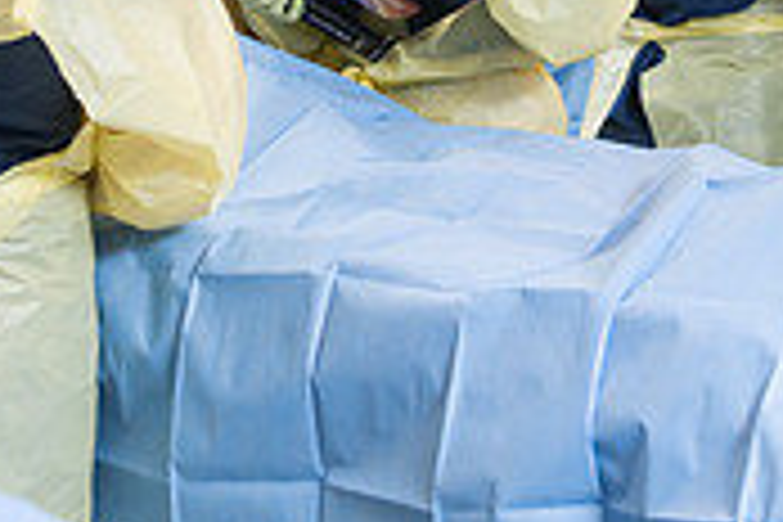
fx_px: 2762
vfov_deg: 10.5
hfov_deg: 16.1
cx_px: 486
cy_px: -164
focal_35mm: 127
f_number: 4
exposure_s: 1/200
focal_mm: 38
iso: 500
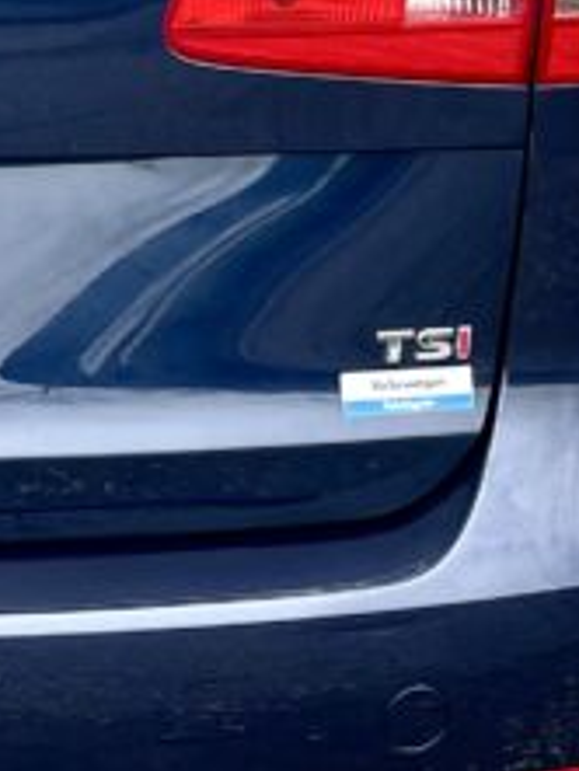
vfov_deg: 16.4
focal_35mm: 116
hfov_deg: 12.0
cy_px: -119
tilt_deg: -9.6
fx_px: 2585
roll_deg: +1.2
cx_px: -370
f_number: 1.6
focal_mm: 5.1
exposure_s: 1/100
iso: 125
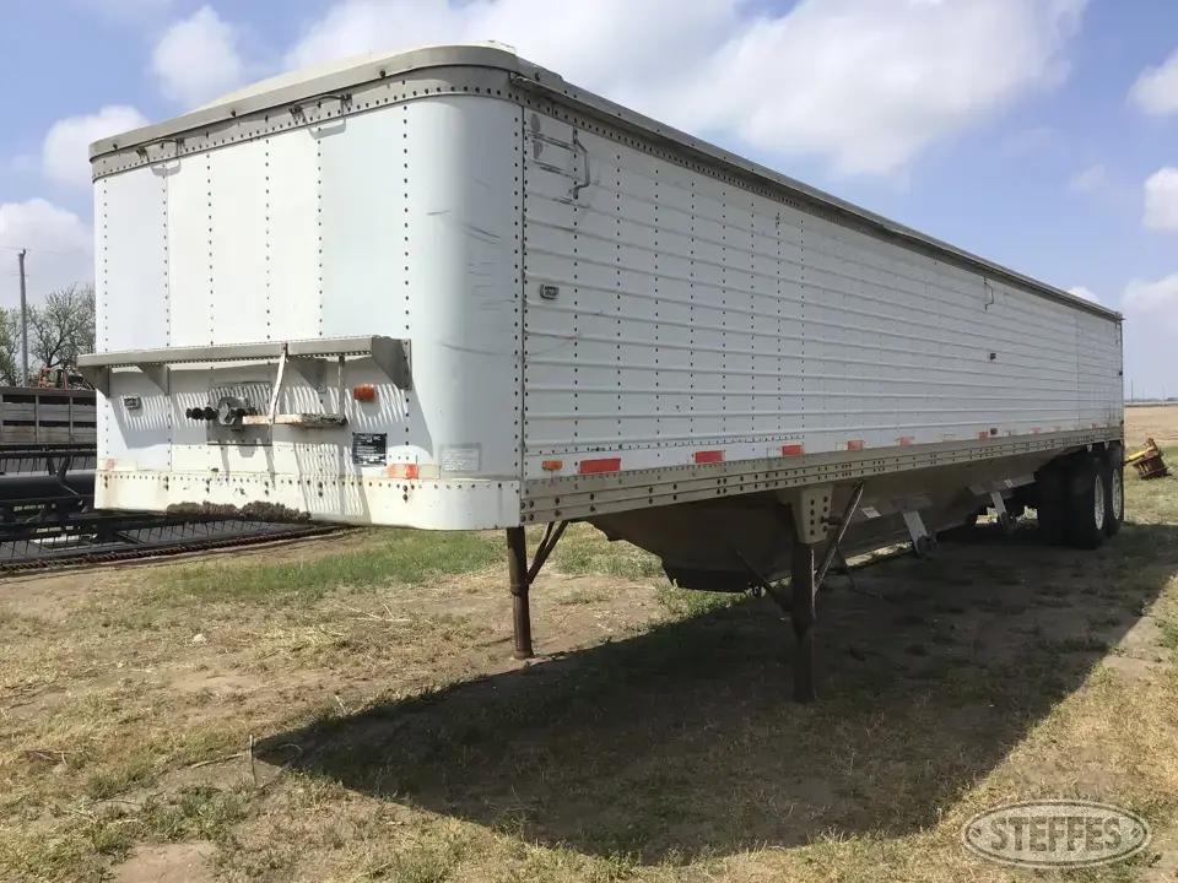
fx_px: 1055
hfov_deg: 58.4
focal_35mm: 31
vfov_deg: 45.4
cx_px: 589
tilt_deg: -2.6
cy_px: 442
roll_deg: +0.7
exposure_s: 1/2037
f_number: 2.4
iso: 25
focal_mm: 3.3
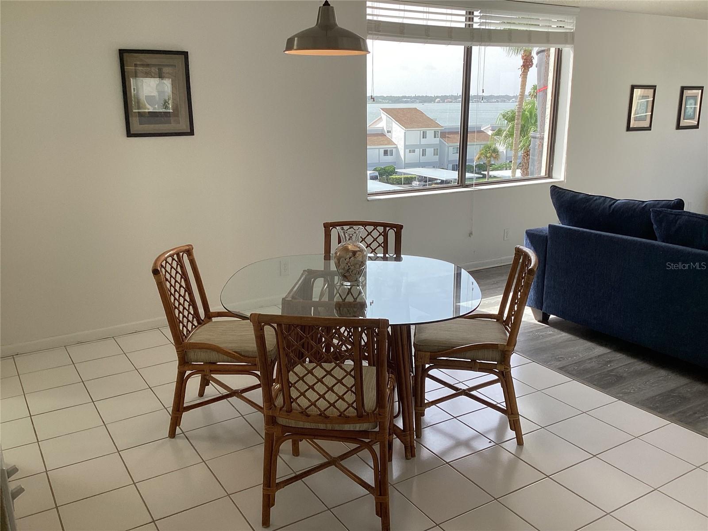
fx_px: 634
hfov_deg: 58.4
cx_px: 354
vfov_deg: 45.4
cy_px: 266
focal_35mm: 31
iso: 25
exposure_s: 1/162
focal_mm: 3.3
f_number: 2.4
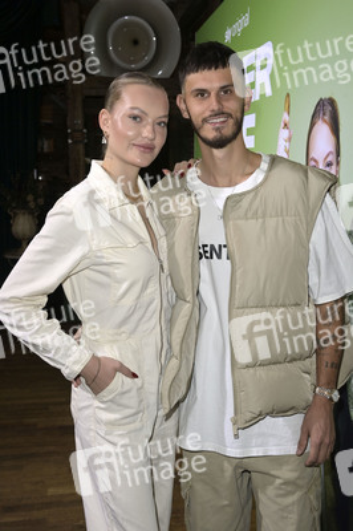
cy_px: 266
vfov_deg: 44.5
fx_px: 648
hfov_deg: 30.5
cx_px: 176
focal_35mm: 44
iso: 640
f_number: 5.6
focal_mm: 44
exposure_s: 1/160
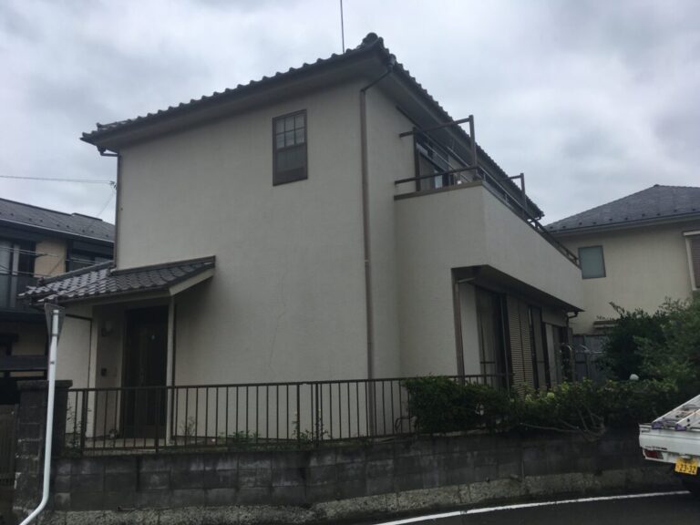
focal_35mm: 29
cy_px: 262
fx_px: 586
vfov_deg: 48.2
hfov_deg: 61.7
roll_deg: +0.9
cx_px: 350
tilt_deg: +11.2
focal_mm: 4.15
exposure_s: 1/2331
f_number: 2.2
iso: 25
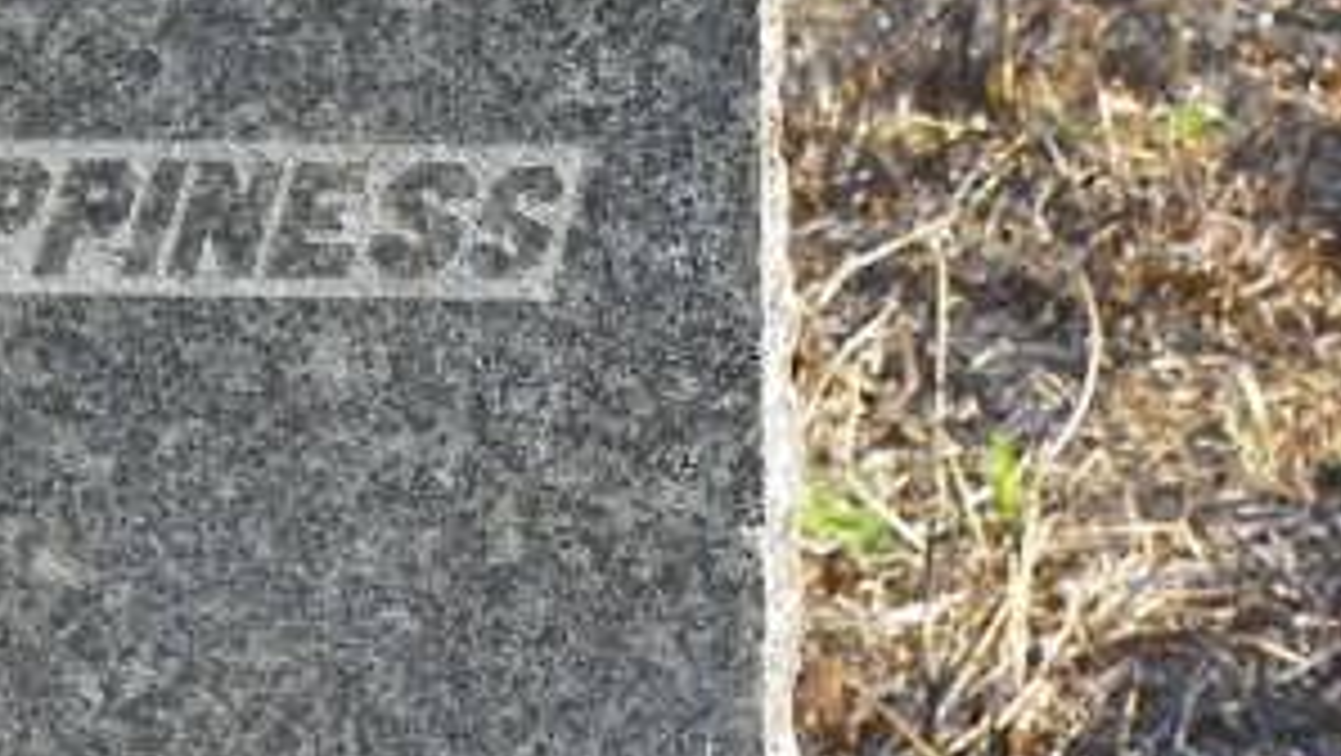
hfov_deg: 4.9
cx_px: -1138
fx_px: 15618
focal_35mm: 439
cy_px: -1058
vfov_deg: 2.7
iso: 64
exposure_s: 1/125
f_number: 4
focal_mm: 17.8
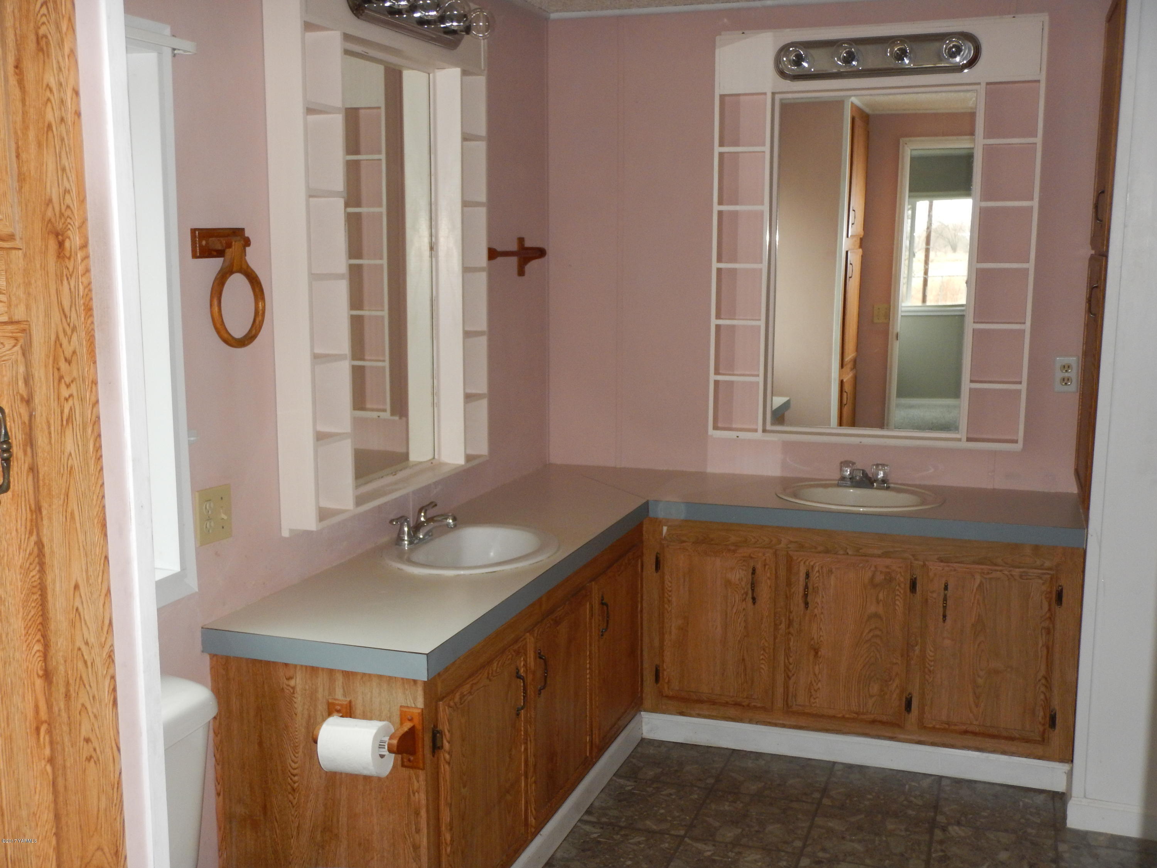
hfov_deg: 50.1
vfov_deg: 38.7
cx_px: 578
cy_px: 434
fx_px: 1237
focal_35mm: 37
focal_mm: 6.6
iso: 250
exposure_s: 1/30
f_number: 4.2
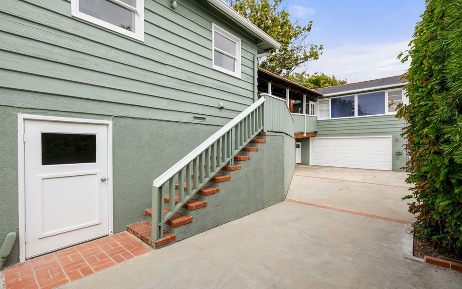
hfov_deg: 97.8
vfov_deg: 71.3
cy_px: 141
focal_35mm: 16
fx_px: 201
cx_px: 232
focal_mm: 10
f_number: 7.1
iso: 400
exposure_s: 1/340
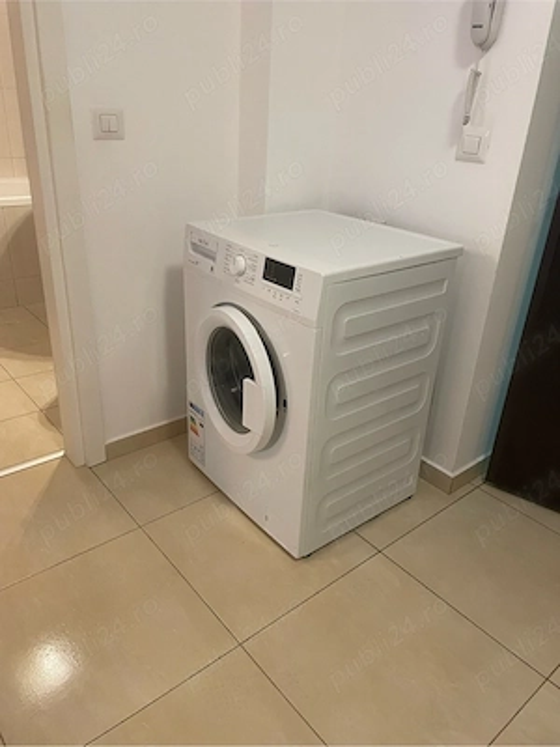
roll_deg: -2.6
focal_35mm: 26
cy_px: 374
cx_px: 280
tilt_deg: -25.2
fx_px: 561
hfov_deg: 53.1
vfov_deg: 67.3
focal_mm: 4.2
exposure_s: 1/50
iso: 250
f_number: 1.6
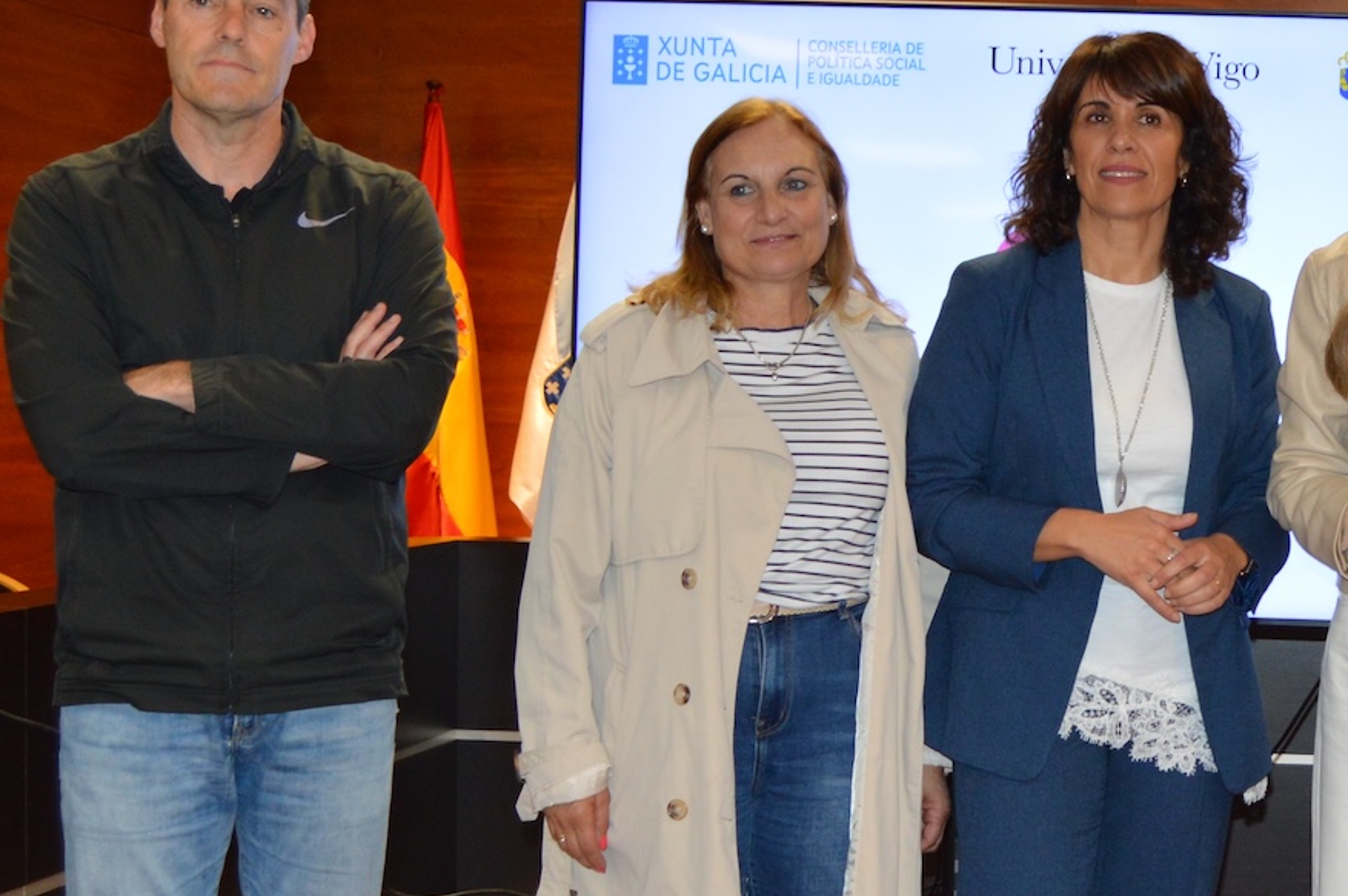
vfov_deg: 17.0
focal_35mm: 80
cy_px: 555
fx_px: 2993
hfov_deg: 24.5
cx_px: 1259
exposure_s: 1/60
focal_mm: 22
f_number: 3.5
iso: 560
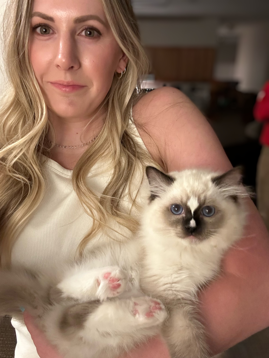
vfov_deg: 60.0
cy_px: 179
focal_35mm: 30
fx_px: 311
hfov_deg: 46.8
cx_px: 134
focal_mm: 2.69
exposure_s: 1/30
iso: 400
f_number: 1.9
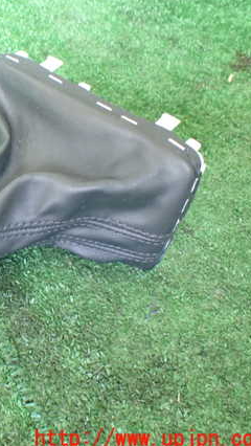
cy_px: 217
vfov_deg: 44.6
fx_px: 544
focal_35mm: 46
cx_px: -43
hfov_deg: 23.9
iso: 800
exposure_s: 1/50
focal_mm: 5.4
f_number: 2.3
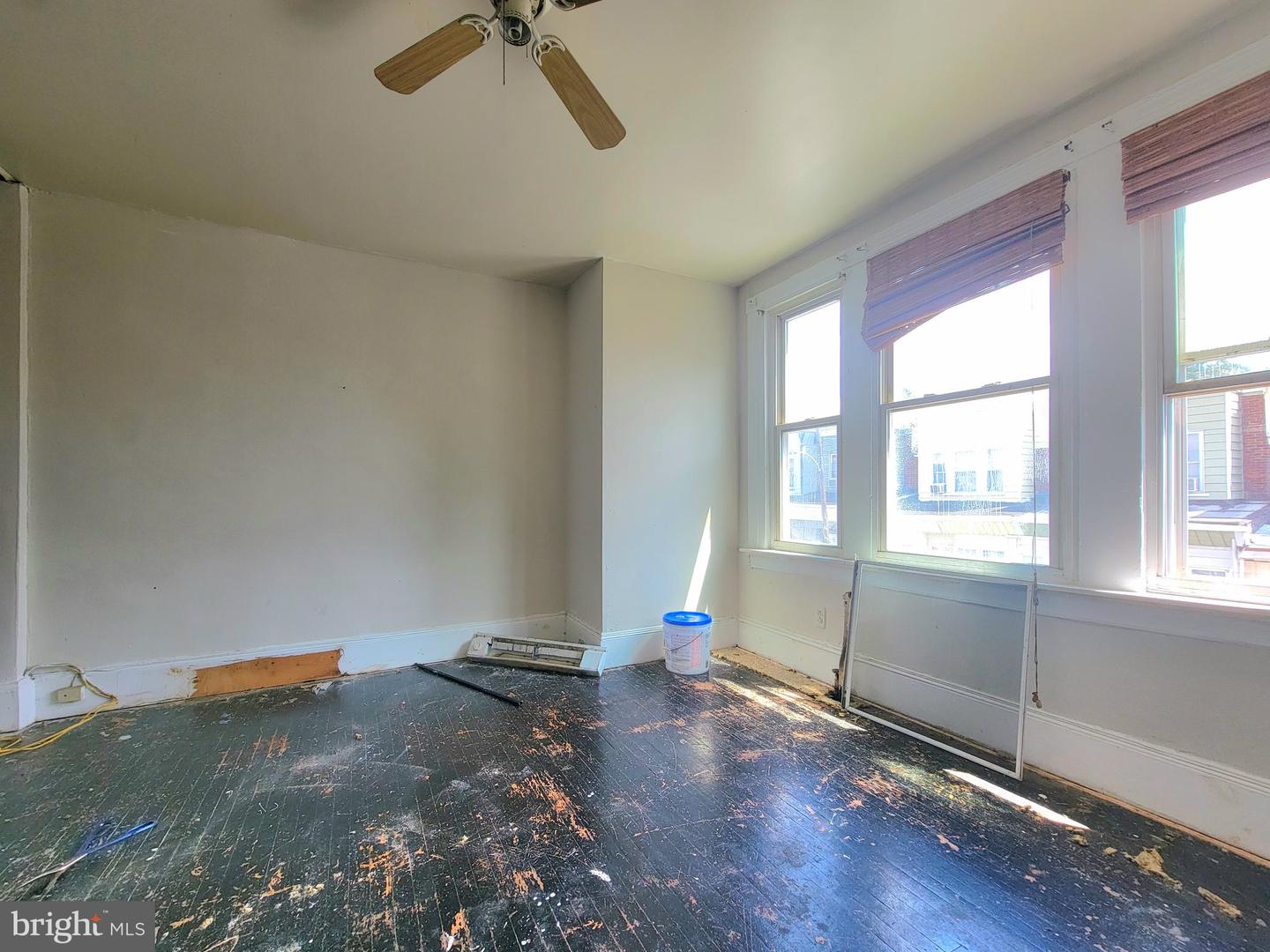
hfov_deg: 106.2
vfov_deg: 89.9
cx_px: 635
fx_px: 477
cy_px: 476
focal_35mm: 13
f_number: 2.2
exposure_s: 1/127
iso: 50
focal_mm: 2.2
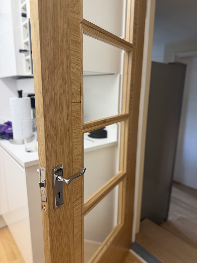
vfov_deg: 71.6
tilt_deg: -13.4
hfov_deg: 56.8
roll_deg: -1.0
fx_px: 182
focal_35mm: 24
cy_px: 132
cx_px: 98
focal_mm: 6.76
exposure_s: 1/50
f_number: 1.78
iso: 125
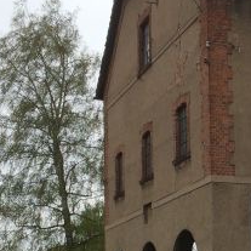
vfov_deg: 17.3
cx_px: 361
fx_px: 812
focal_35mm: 99
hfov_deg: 16.2
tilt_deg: +6.1
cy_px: 234
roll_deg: +3.9
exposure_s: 1/1208
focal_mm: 4.15
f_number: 2.2
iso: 32
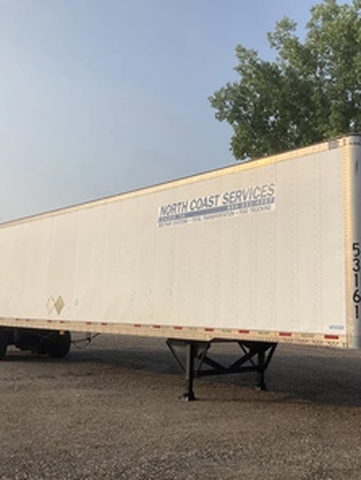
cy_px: 239
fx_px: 542
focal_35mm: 39
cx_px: 219
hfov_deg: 36.7
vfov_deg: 47.8
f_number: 1.8
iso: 25
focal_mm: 3
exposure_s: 1/2058
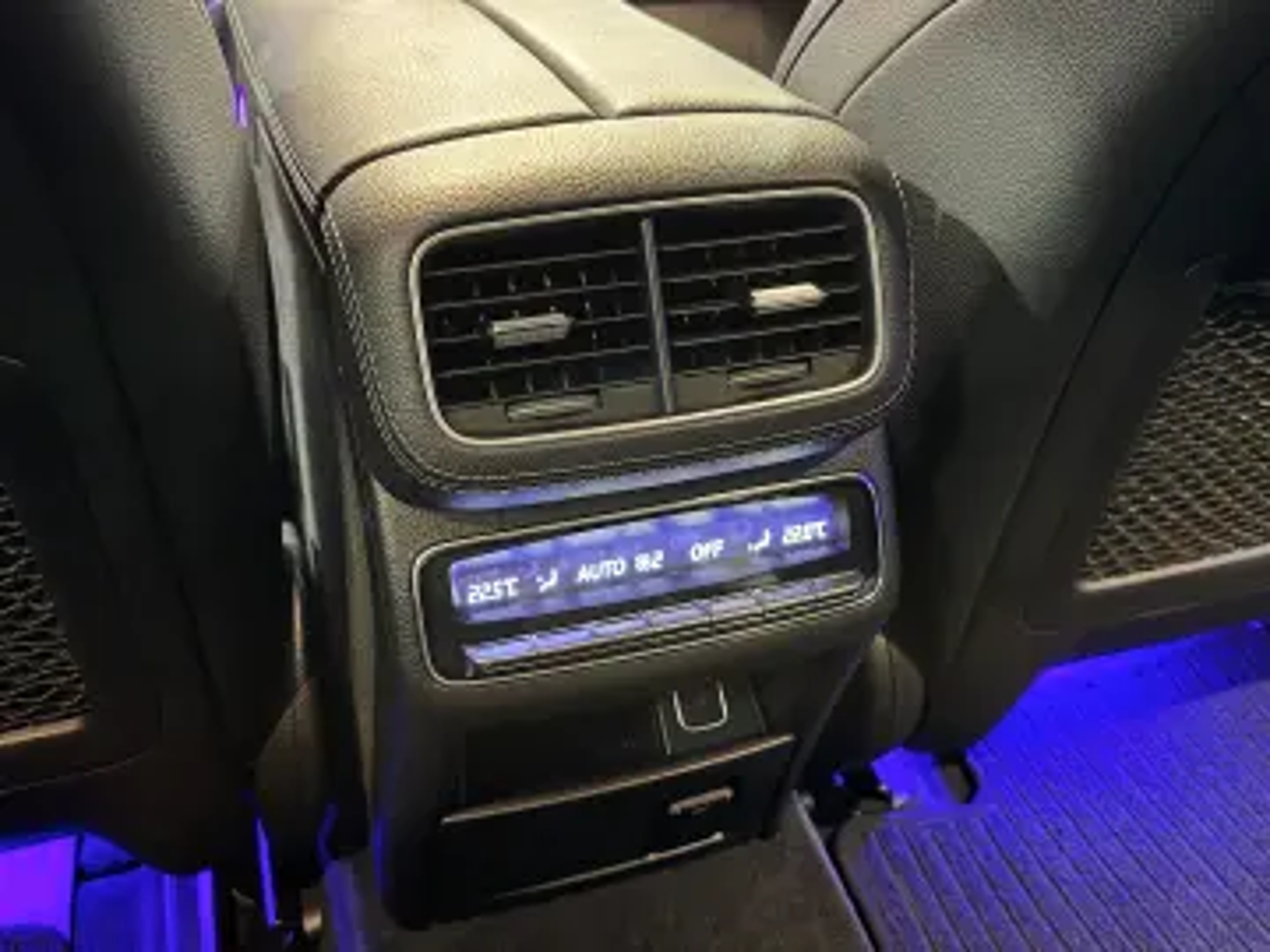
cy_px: 476
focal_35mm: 24
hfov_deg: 71.6
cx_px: 635
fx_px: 881
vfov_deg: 56.8
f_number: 1.78
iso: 1000
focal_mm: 6.76
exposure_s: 1/5
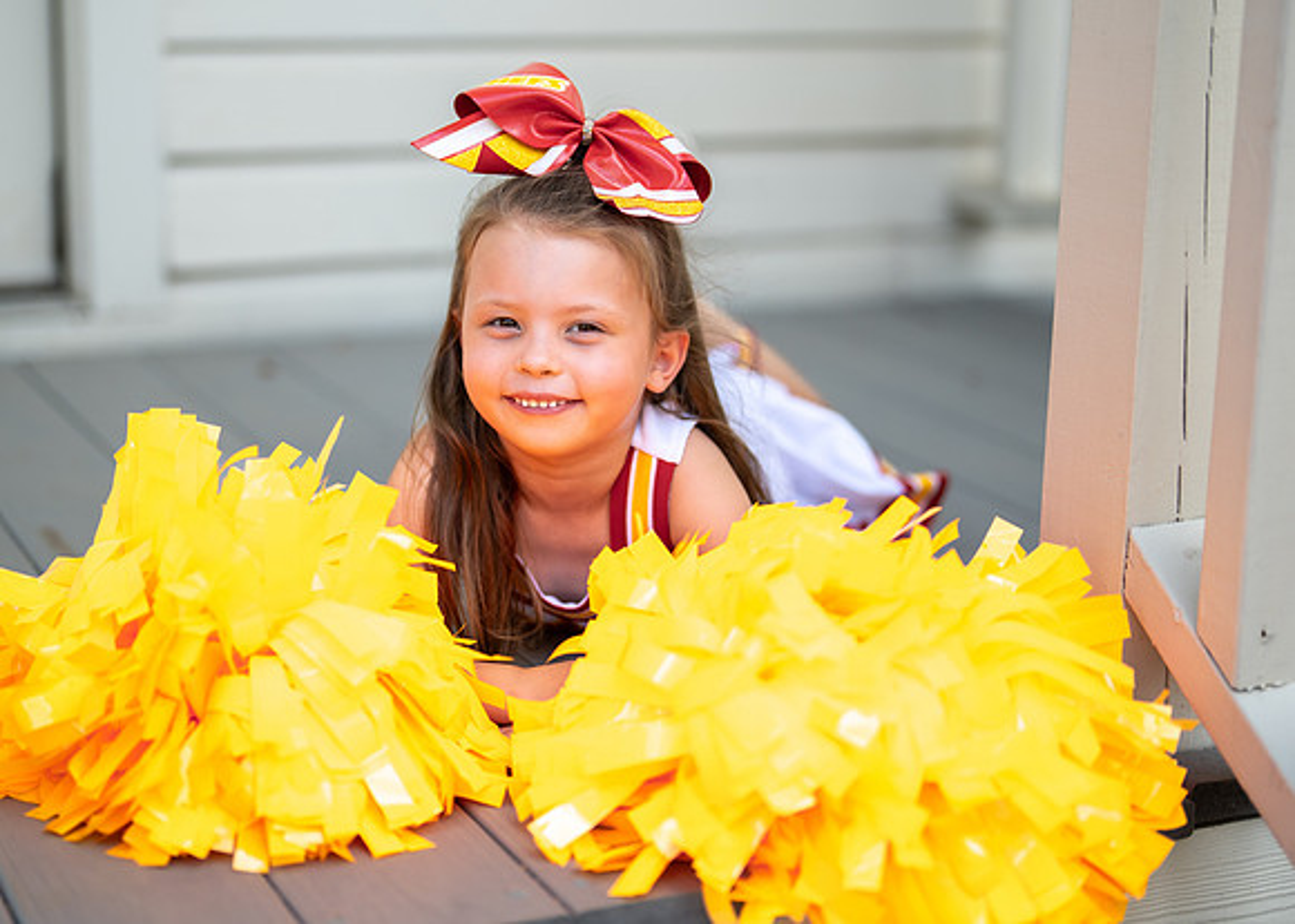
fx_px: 2405
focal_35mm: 65
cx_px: 596
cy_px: 398
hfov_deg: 30.1
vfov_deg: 21.7
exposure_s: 1/2500
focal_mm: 50
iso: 100
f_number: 1.2
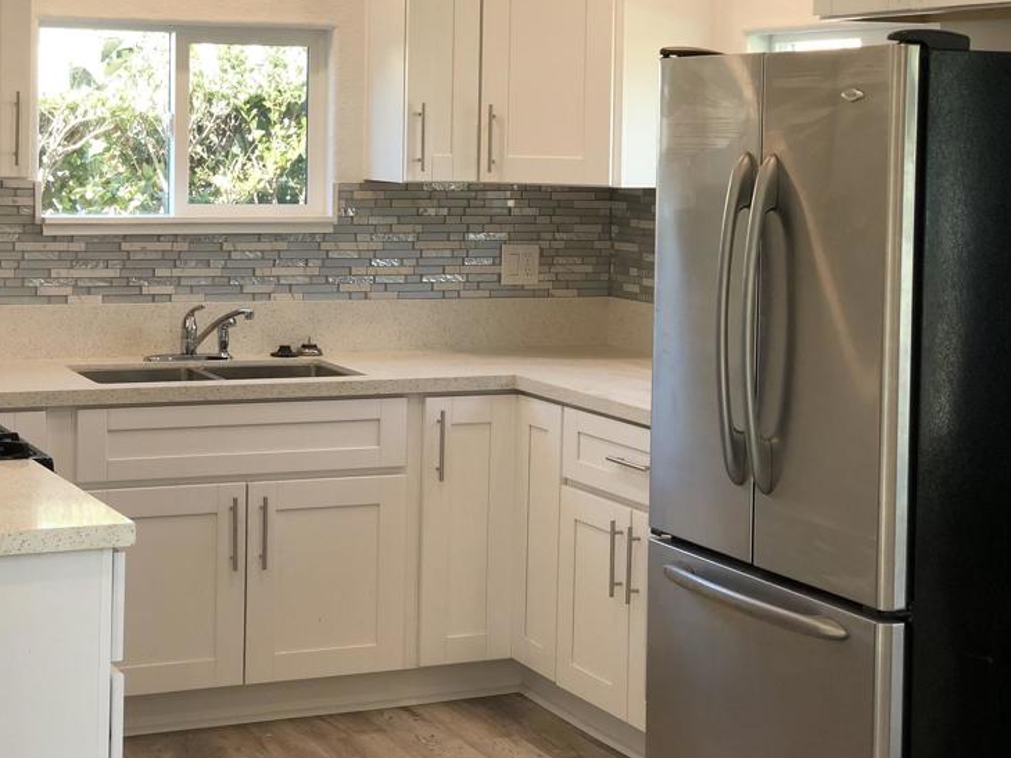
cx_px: 452
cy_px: 258
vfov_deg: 20.1
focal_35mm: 73
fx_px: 2132
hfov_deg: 26.7
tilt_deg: -3.5
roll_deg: -1.8
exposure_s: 1/60
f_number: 2.4
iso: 32
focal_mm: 6
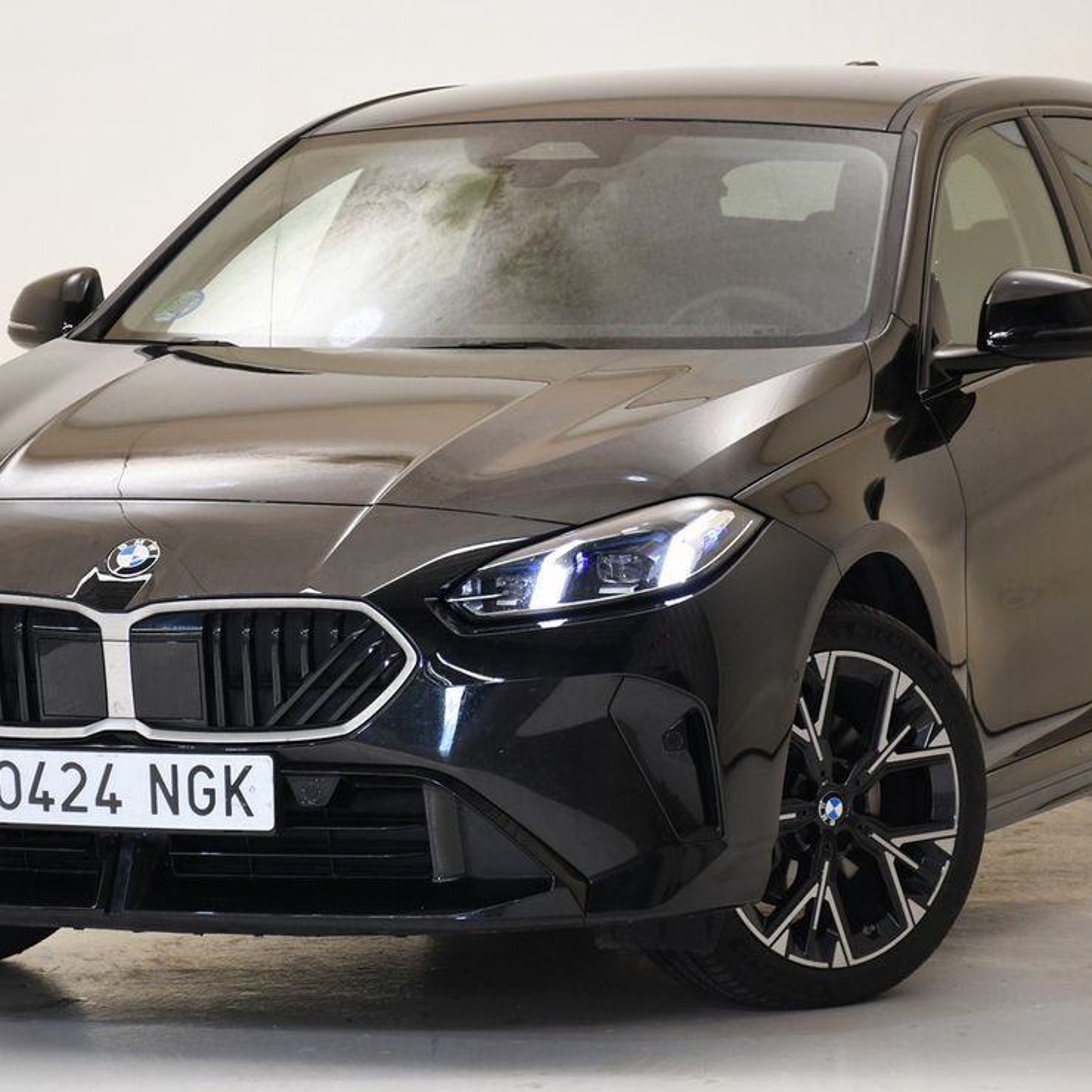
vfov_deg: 9.4
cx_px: 531
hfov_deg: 9.4
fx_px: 6638
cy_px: 508
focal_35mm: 186
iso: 640
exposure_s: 1/30
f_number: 5.3
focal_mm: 90
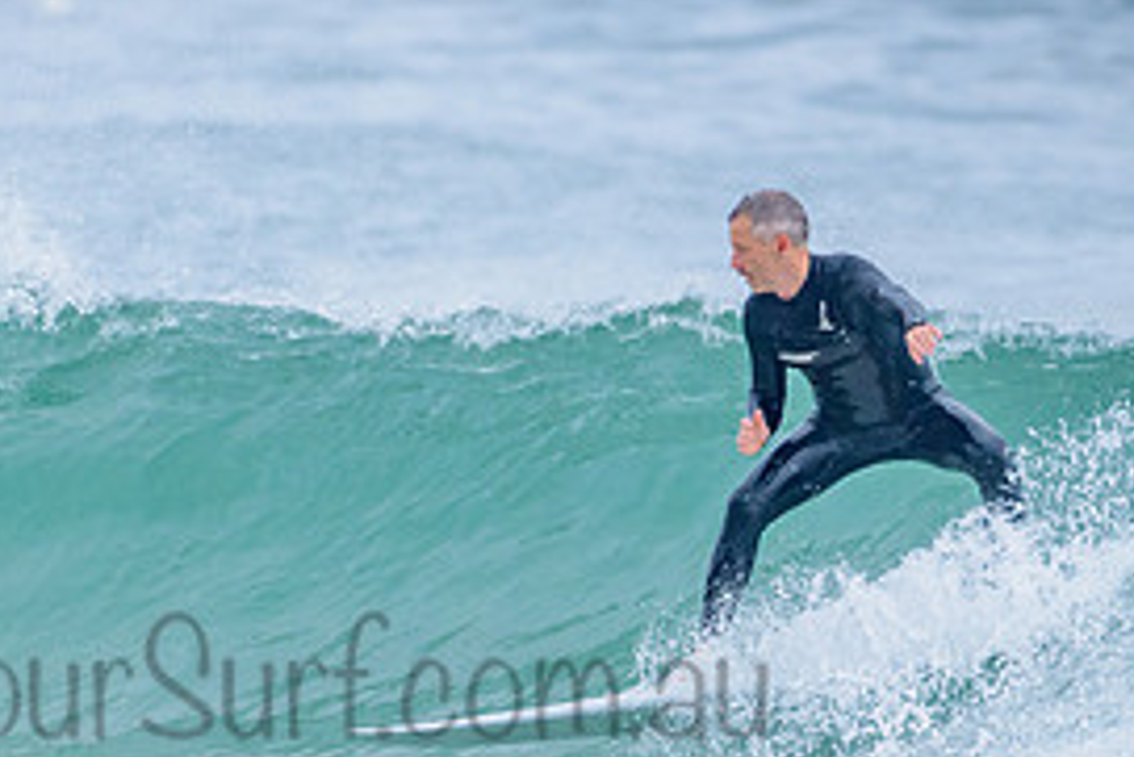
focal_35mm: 1314
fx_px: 41411
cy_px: 513
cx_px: 600
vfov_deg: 1.0
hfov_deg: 1.6
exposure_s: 1/2000
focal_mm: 500
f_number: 5.6
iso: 1000
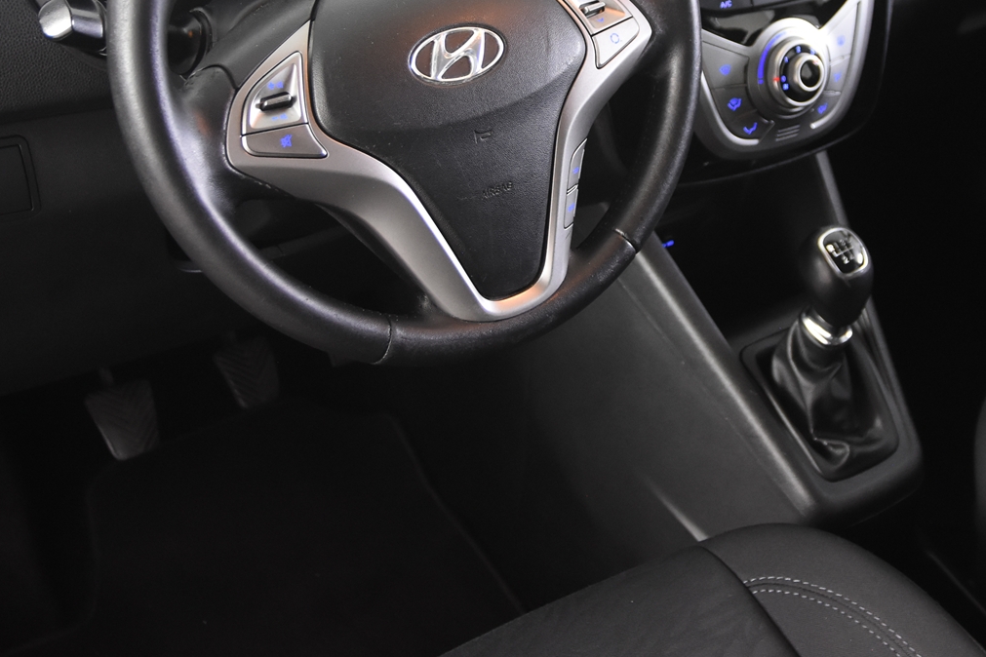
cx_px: 629
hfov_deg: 34.8
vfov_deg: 23.4
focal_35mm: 57
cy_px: 117
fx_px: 1561
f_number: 3
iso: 1600
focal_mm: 20
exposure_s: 1/40
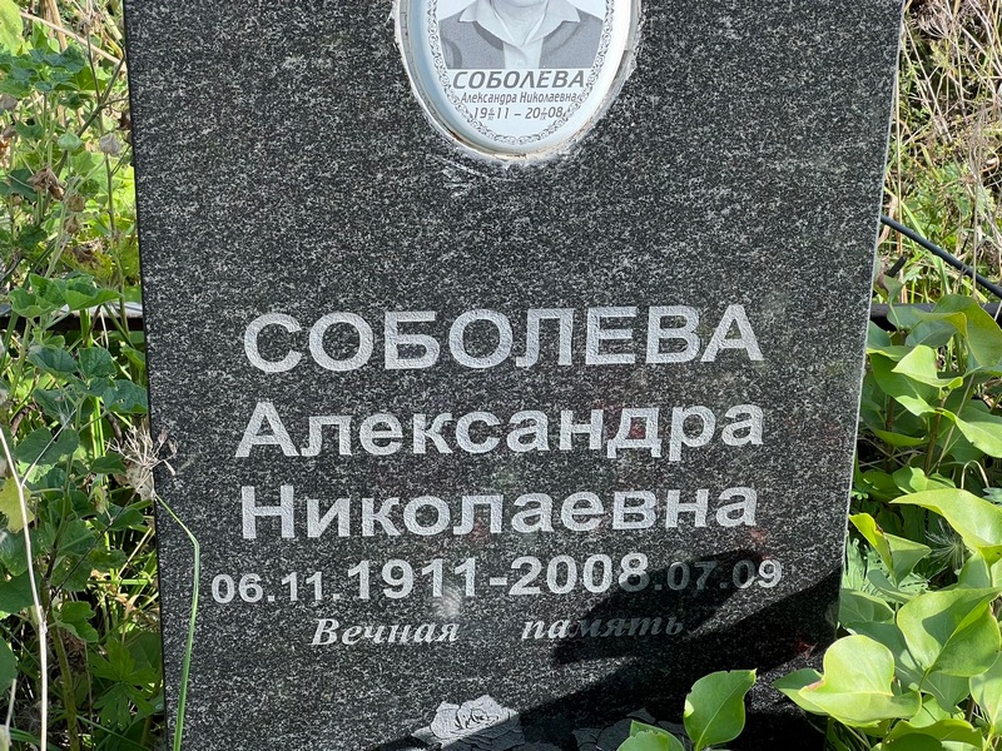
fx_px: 2229
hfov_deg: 25.3
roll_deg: -0.2
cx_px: 501
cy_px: 376
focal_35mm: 77
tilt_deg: -29.1
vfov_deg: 19.1
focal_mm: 9
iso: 32
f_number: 2.8
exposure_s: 1/121
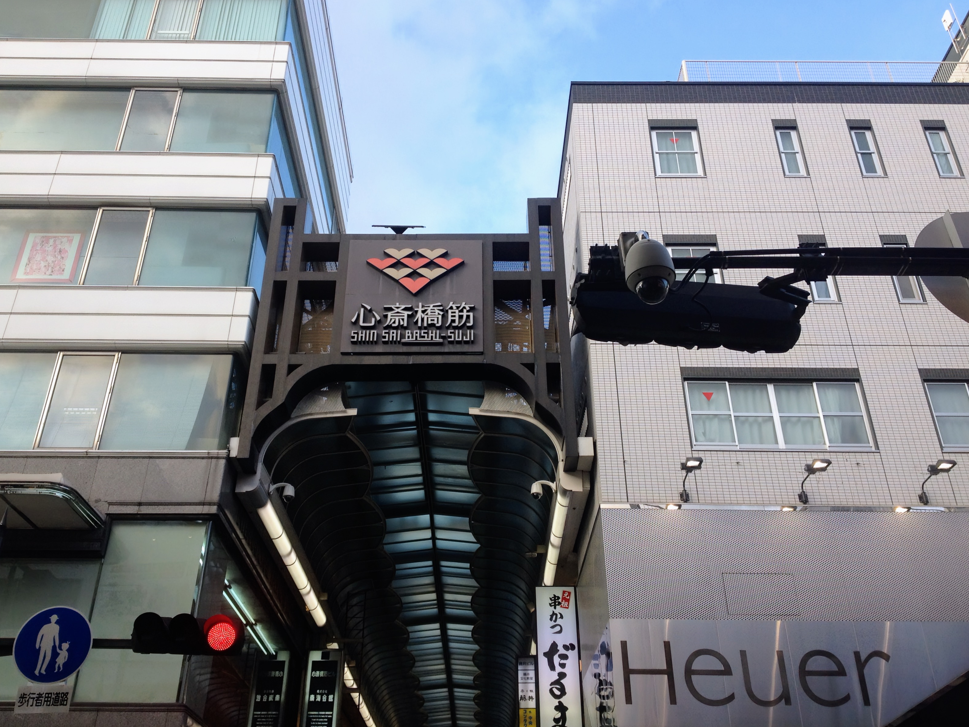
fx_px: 1008
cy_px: 360
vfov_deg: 39.7
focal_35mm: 36
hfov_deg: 51.4
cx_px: 480
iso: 50
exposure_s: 1/250
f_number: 2.4
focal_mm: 4.28
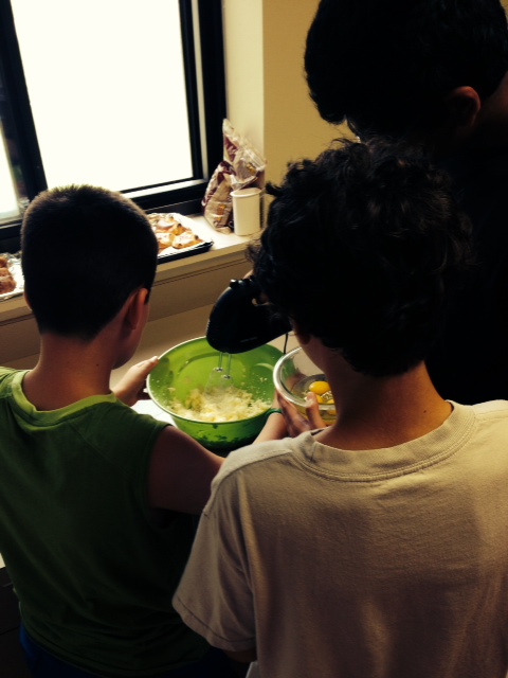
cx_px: 254
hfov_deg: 42.9
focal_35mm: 33
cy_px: 339
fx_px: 646
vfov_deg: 55.4
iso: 50
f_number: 2.4
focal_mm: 4.12
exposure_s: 1/40
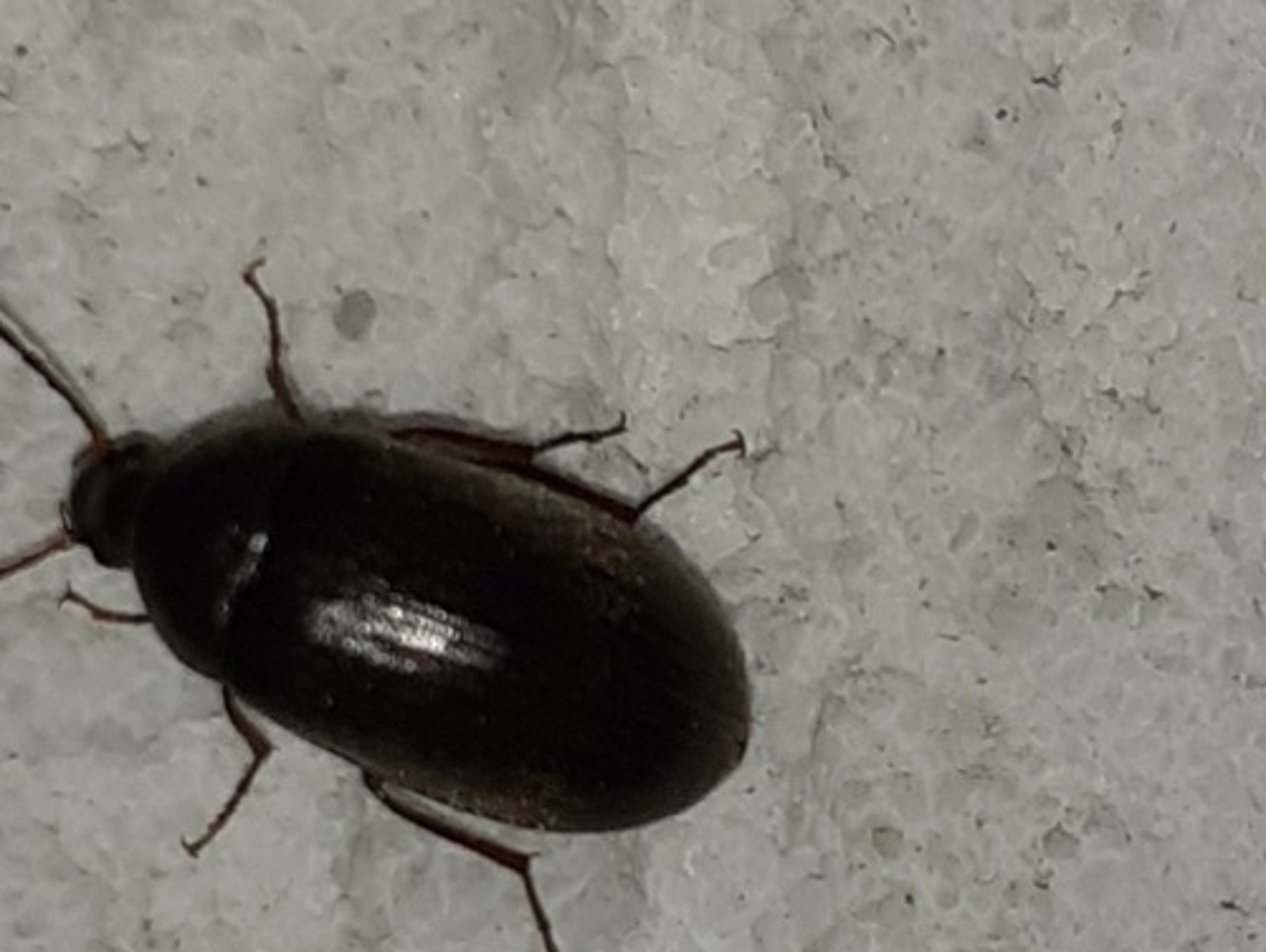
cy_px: 542
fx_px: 1684
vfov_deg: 31.5
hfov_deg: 39.6
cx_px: 261
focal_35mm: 46
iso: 1000
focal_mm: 3.6
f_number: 1.9
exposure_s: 1/17
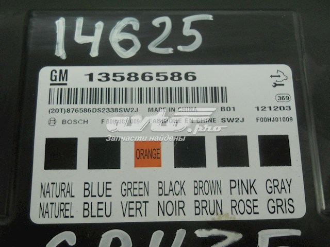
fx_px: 391
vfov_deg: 35.1
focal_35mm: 41
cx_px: 165
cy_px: 124
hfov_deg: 45.8
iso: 400
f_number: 3.1
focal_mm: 6.72
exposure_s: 1/160
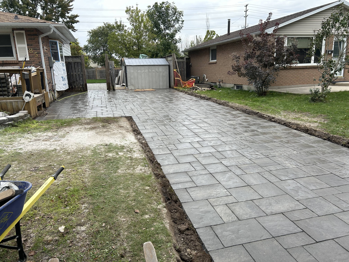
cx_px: 174
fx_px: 262
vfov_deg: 53.1
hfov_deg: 67.3
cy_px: 131
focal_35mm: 26
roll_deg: +2.8
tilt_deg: -12.7
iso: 50
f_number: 1.5
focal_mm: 5.7
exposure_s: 1/974
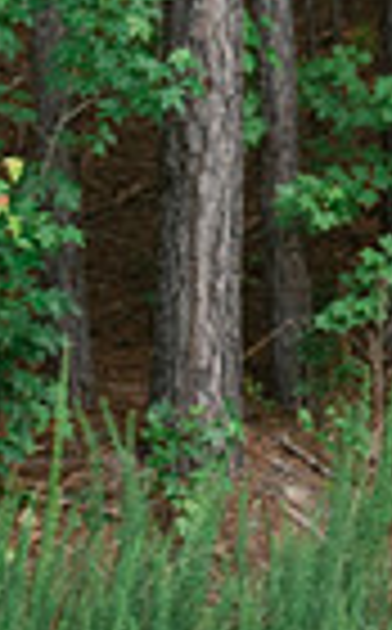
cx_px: -346
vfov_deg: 1.5
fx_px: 24184
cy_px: 583
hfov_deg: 0.9
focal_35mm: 1409
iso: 250
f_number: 3.5
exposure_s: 1/800
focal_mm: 200
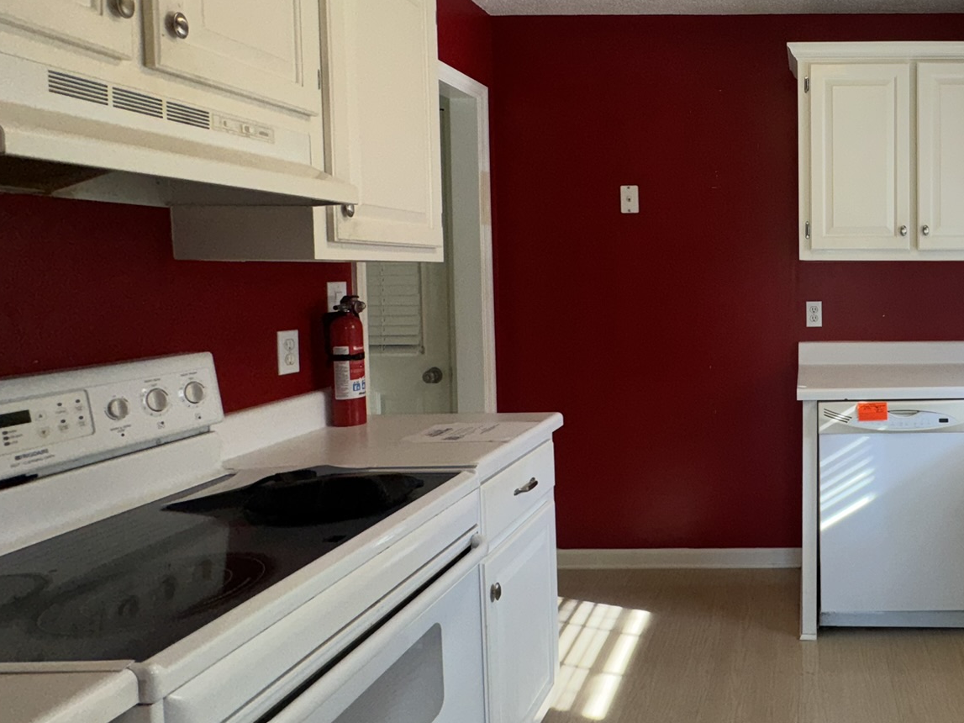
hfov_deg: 61.9
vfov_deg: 54.6
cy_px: 299
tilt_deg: -3.2
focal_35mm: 25
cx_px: 809
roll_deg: +0.5
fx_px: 696
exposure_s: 1/122
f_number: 2.2
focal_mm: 2.22
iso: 50
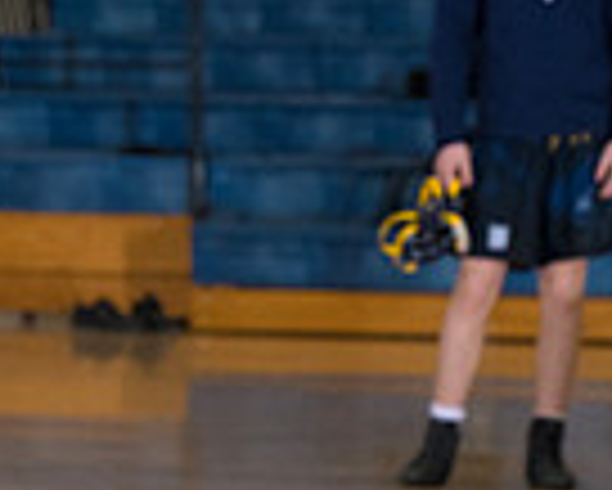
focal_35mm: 521
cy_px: 285
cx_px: -374
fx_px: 9444
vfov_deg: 3.0
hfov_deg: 3.7
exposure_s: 1/250
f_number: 5.6
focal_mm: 130
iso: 1250
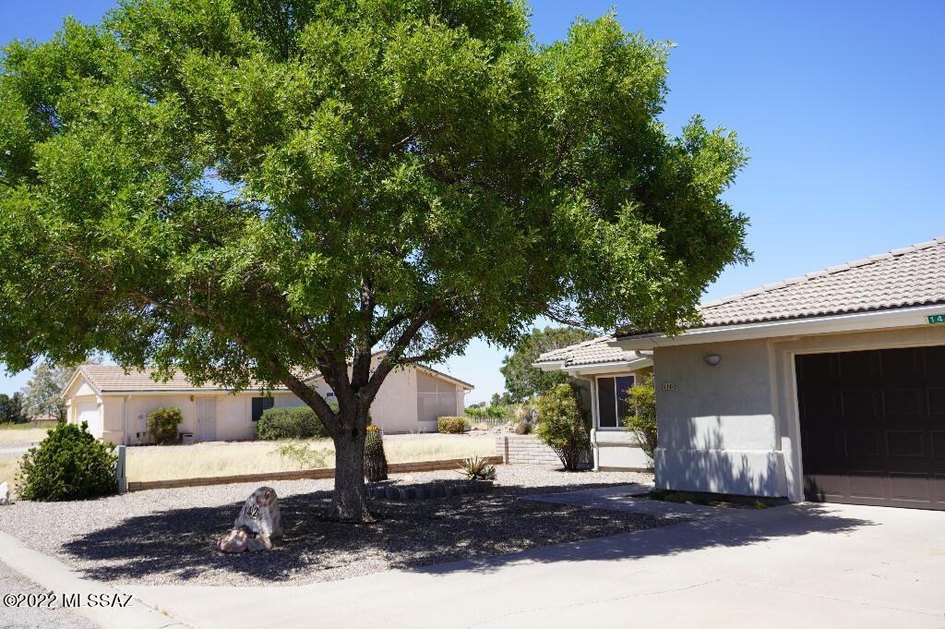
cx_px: 472
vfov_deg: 38.3
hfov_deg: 55.1
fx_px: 905
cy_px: 314
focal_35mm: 34
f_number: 5
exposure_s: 1/500
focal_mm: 23
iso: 100
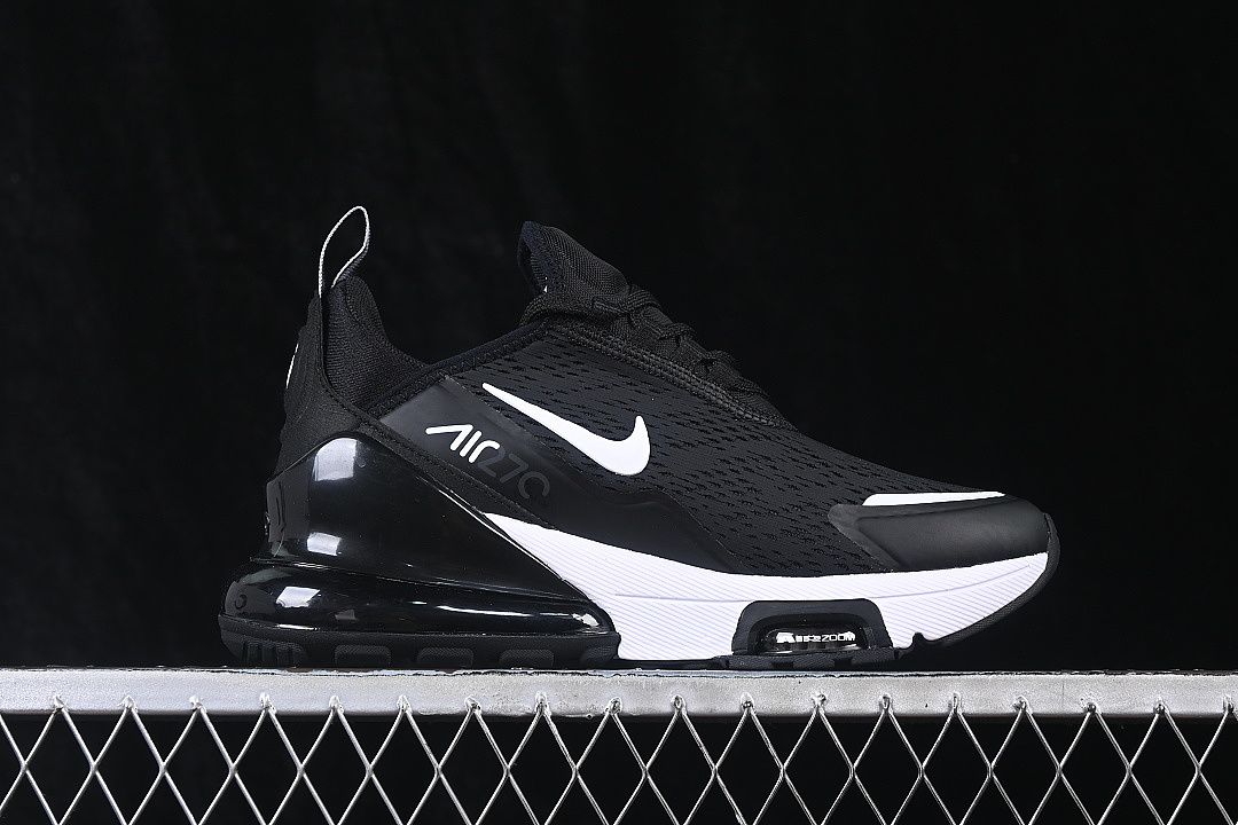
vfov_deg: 18.2
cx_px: 619
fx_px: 2579
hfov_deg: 27.0
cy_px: 412
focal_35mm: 75
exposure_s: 1/60
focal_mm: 50
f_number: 6.3
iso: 160
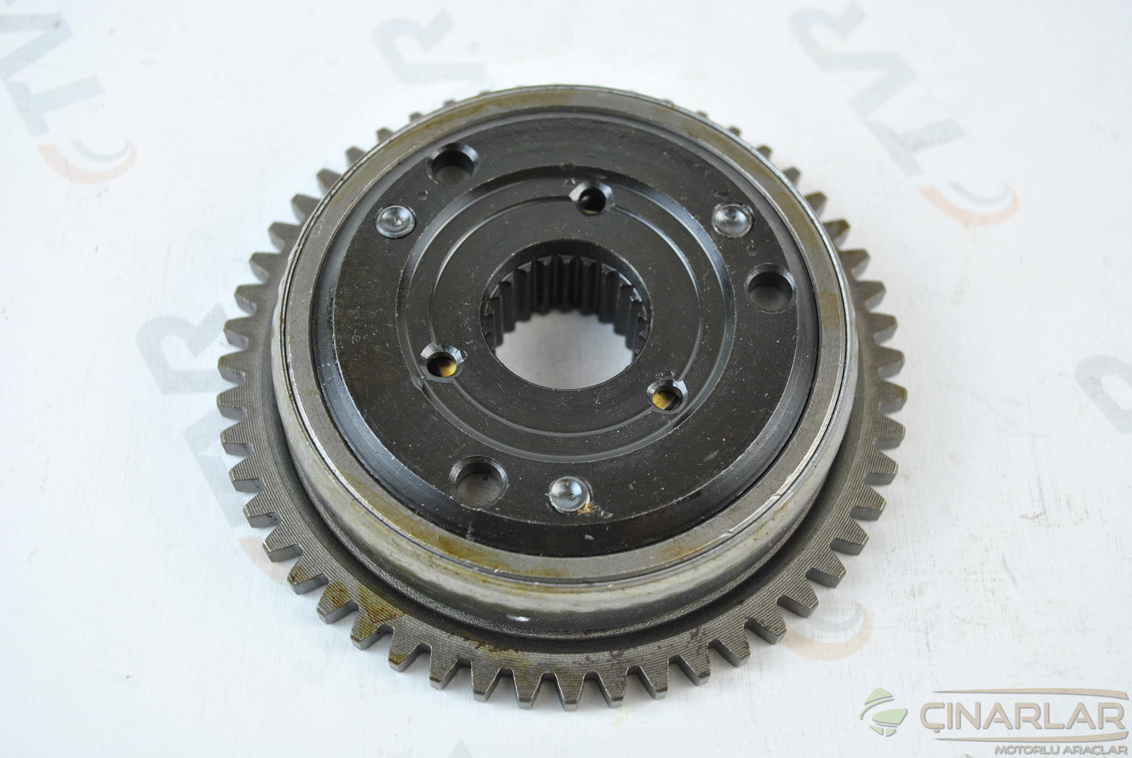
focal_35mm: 45
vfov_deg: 29.9
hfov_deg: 43.6
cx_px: 566
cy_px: 379
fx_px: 1417
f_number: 5
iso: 200
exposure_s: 1/25
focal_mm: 30
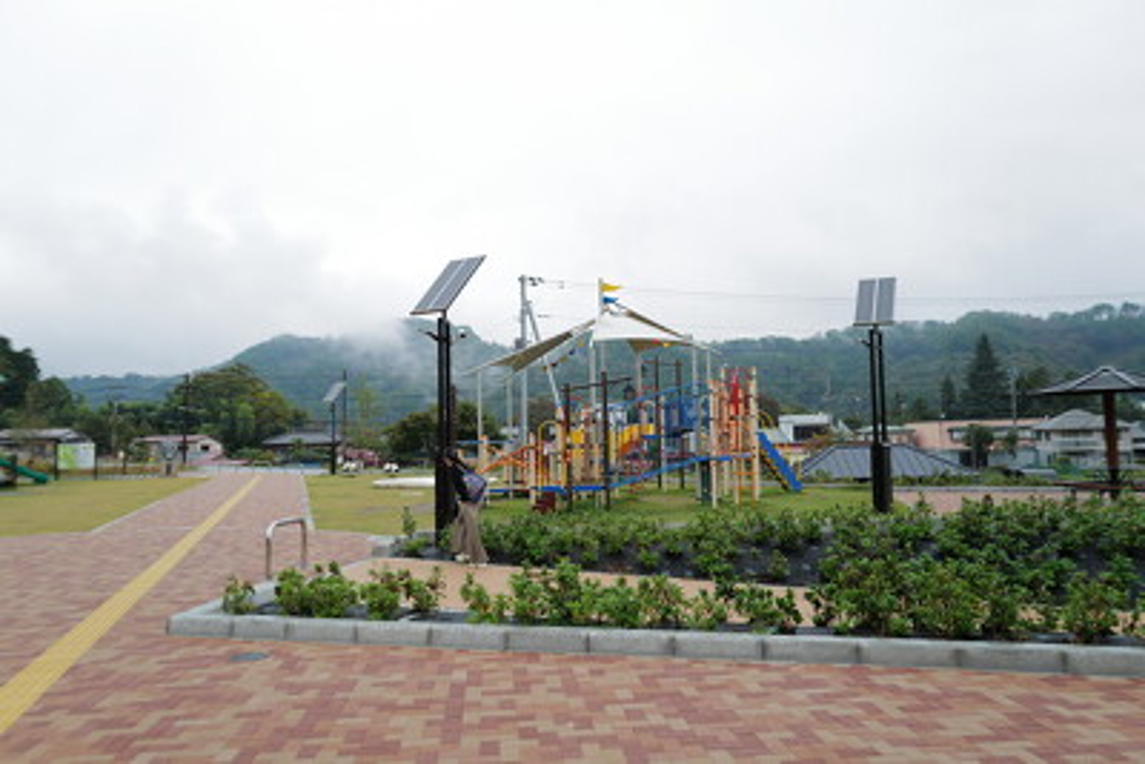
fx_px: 891
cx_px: 572
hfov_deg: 65.5
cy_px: 382
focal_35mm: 28
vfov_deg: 46.4
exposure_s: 1/100
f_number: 3.5
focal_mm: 28
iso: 100
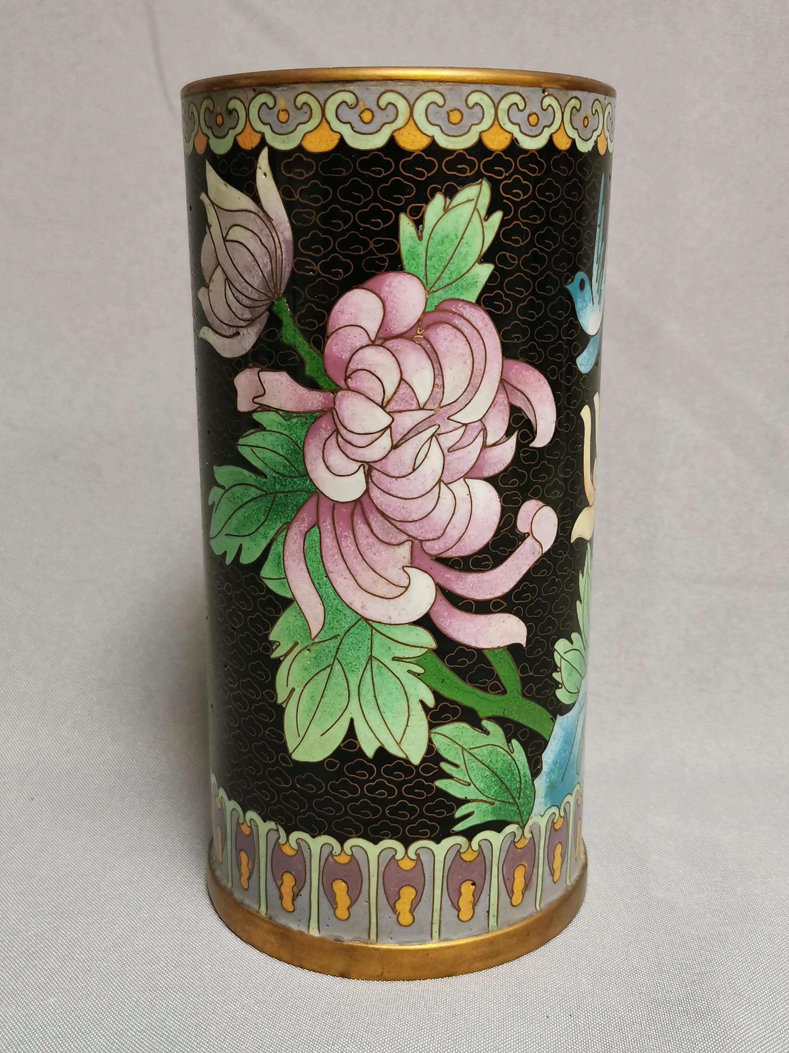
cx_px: 394
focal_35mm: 40
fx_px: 1216
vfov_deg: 46.8
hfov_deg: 36.0
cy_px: 526
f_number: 1.8
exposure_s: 1/50
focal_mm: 5.58
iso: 160
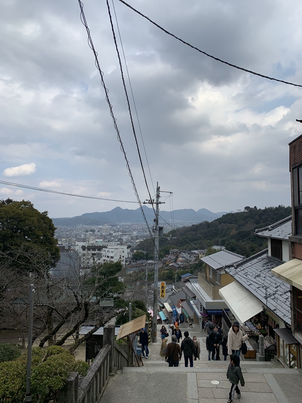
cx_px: 151
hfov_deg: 53.1
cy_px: 202
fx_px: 302
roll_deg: -0.7
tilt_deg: +4.9
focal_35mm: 26
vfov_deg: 67.3
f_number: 1.8
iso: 25
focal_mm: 4.25
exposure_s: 1/2257
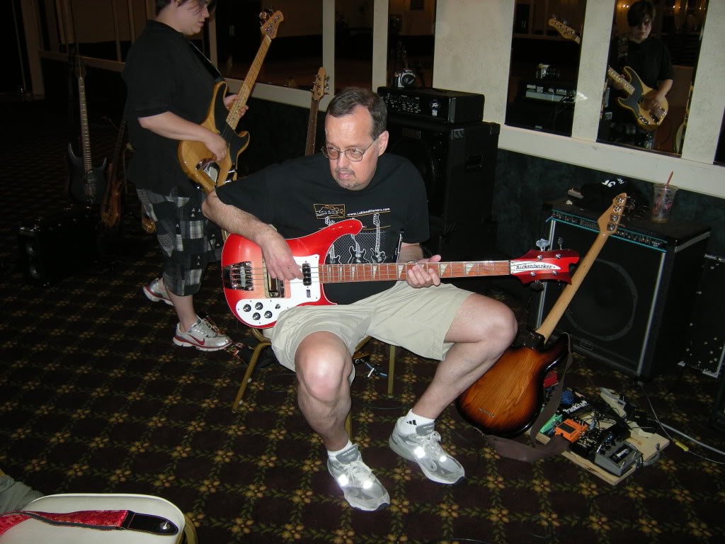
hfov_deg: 58.4
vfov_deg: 45.4
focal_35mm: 31
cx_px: 362
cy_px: 272
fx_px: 649
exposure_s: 1/60
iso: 170
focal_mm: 5.3
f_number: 2.9
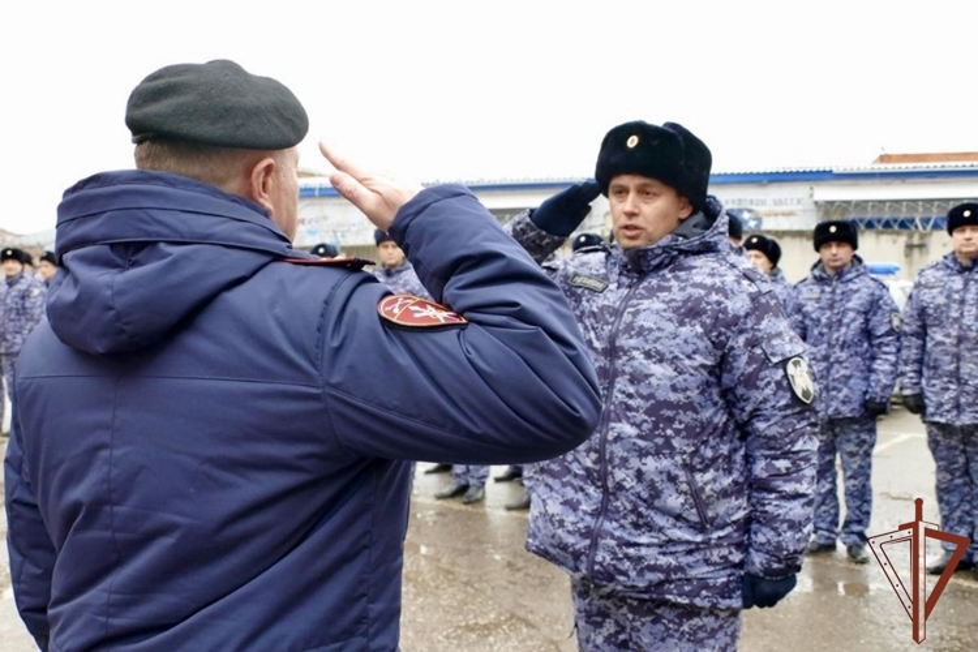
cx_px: 489
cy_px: 326
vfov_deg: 31.2
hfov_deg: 45.4
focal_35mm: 43
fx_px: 1168
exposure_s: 1/80
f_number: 3.5
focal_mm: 15.51
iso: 320
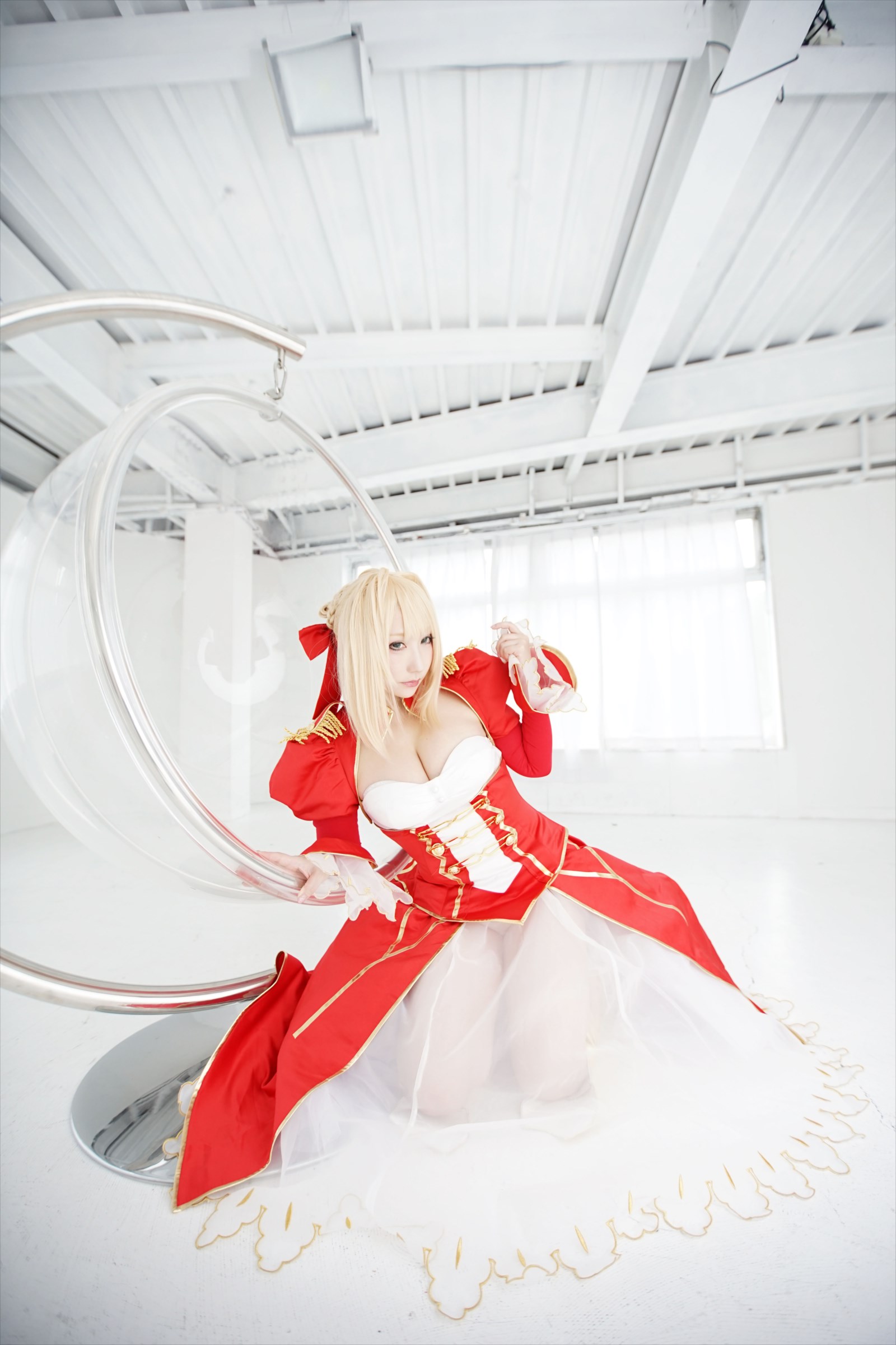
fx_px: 597
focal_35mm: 16
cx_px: 448
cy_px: 672
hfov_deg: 73.7
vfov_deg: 96.7
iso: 500
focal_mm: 16
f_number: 2.8
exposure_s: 1/125
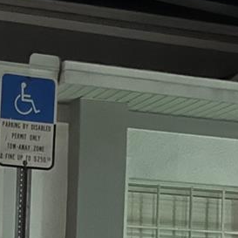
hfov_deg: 16.2
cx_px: -78
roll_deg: -1.3
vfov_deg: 16.6
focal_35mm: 101
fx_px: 786
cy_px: 278
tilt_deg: +1.2
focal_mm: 5.1
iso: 1250
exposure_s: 1/17
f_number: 1.6
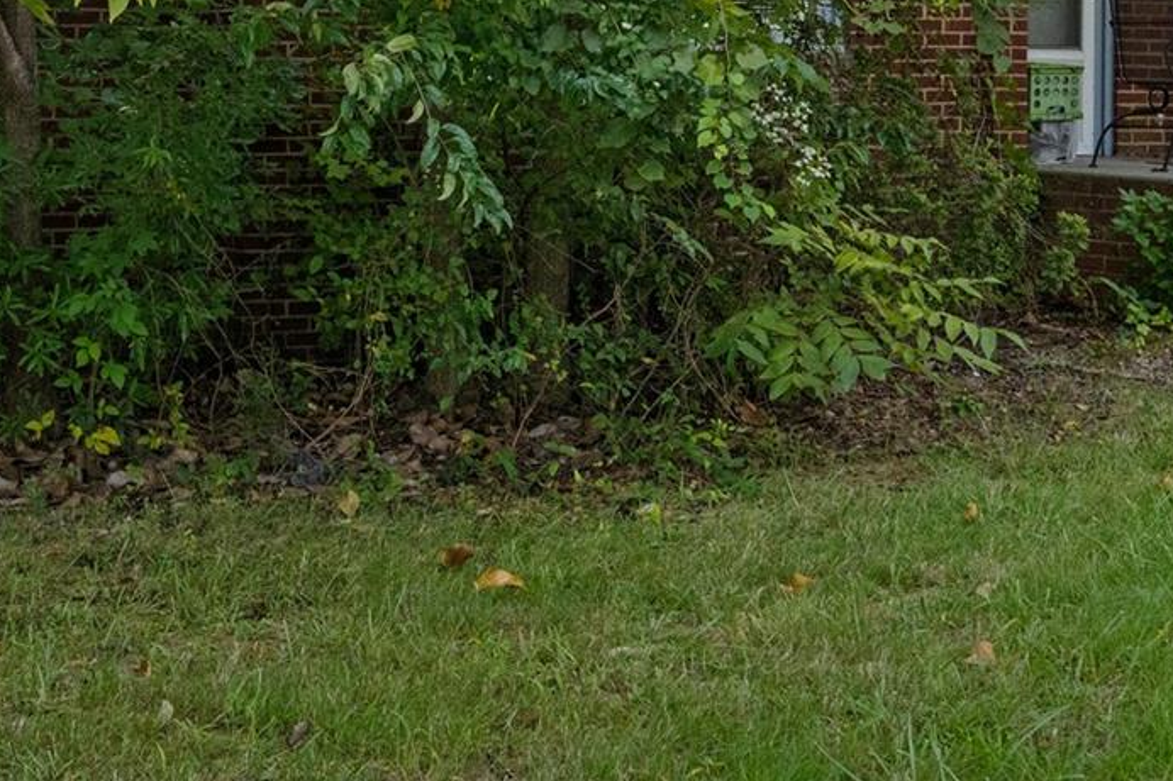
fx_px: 2410
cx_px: 395
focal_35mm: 74
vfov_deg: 18.2
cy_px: 123
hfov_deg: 27.2
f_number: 8
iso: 1600
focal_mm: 25
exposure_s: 1/1000
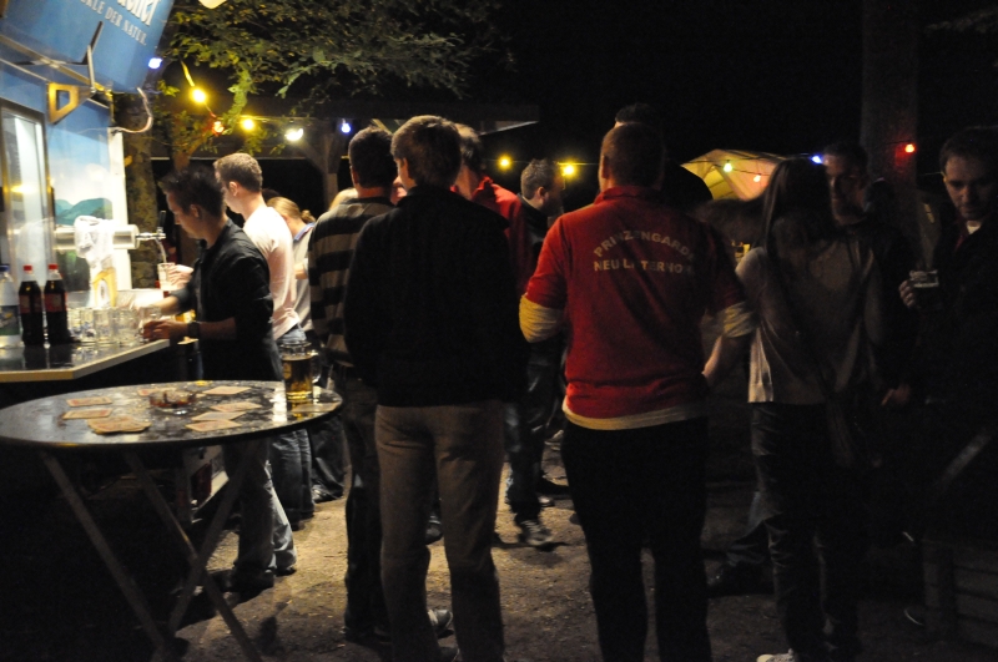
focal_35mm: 38
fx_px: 1038
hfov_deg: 51.3
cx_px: 499
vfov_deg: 35.4
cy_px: 331
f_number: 4
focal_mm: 25
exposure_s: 1/20
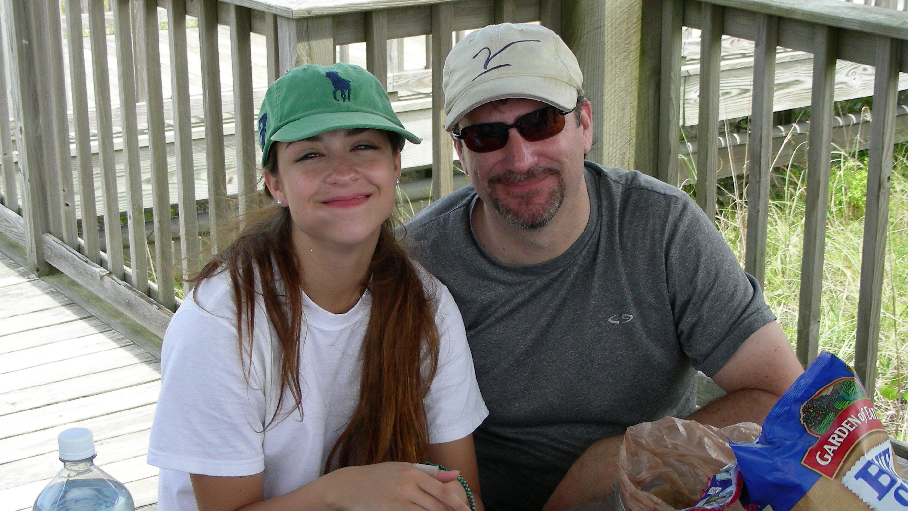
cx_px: 452
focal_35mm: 69
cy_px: 292
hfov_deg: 30.6
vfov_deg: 17.5
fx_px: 1661
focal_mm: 10.5
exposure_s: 1/275
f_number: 4
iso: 50
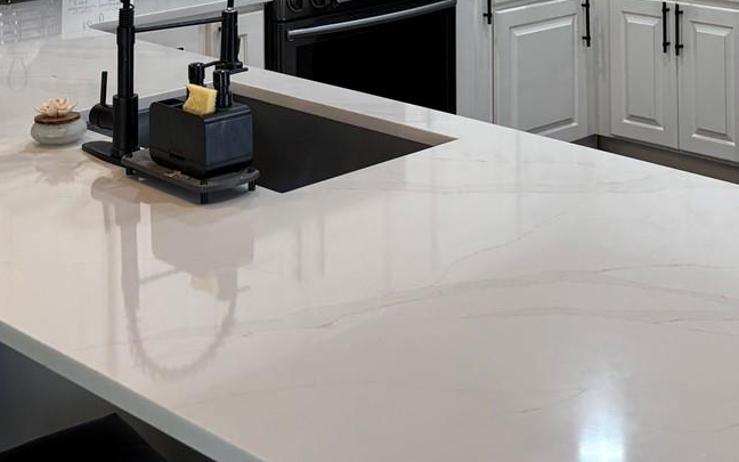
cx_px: 551
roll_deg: +0.2
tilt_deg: -3.7
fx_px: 1370
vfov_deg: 17.6
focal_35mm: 68
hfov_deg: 29.7
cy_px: -177
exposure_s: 1/120
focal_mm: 5.96
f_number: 1.6
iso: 80
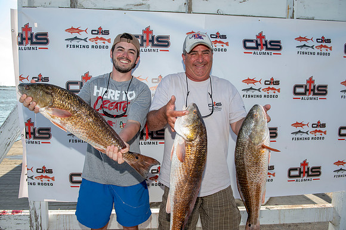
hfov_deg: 67.4
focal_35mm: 27
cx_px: 173
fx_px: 259
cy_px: 115
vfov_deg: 47.9
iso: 50
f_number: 6.3
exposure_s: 1/125
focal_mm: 27
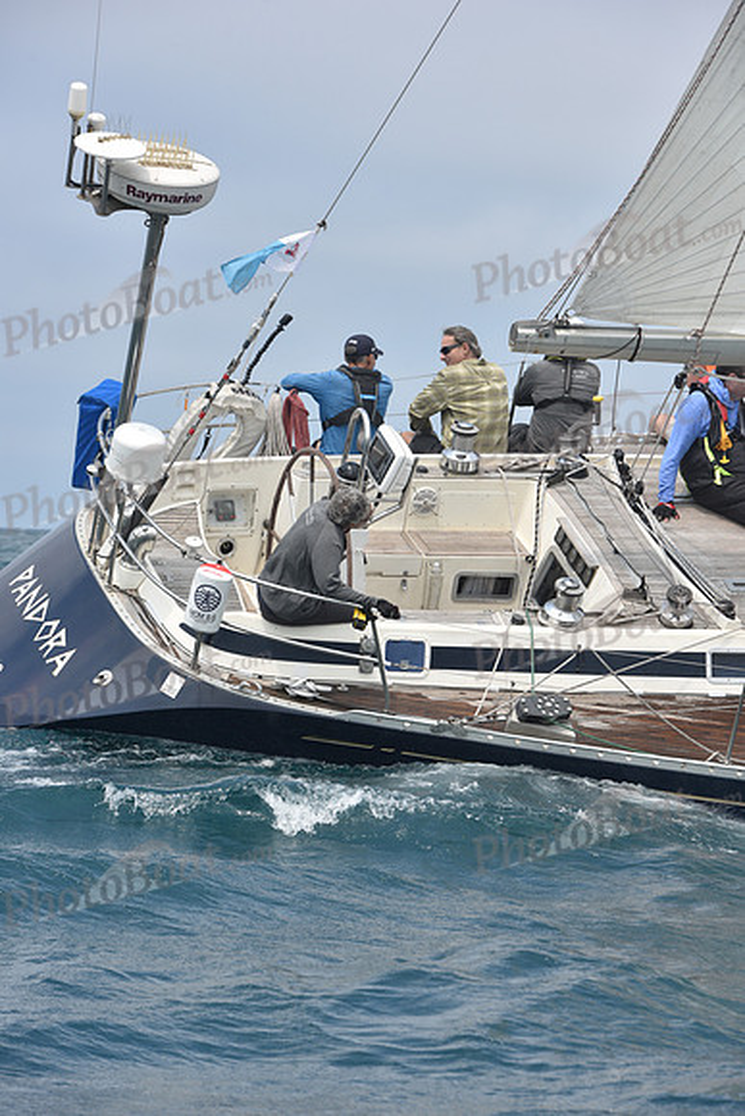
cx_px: 372
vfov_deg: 13.7
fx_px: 4653
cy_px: 558
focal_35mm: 150
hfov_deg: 9.2
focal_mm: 150
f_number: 9
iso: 250
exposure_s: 1/800
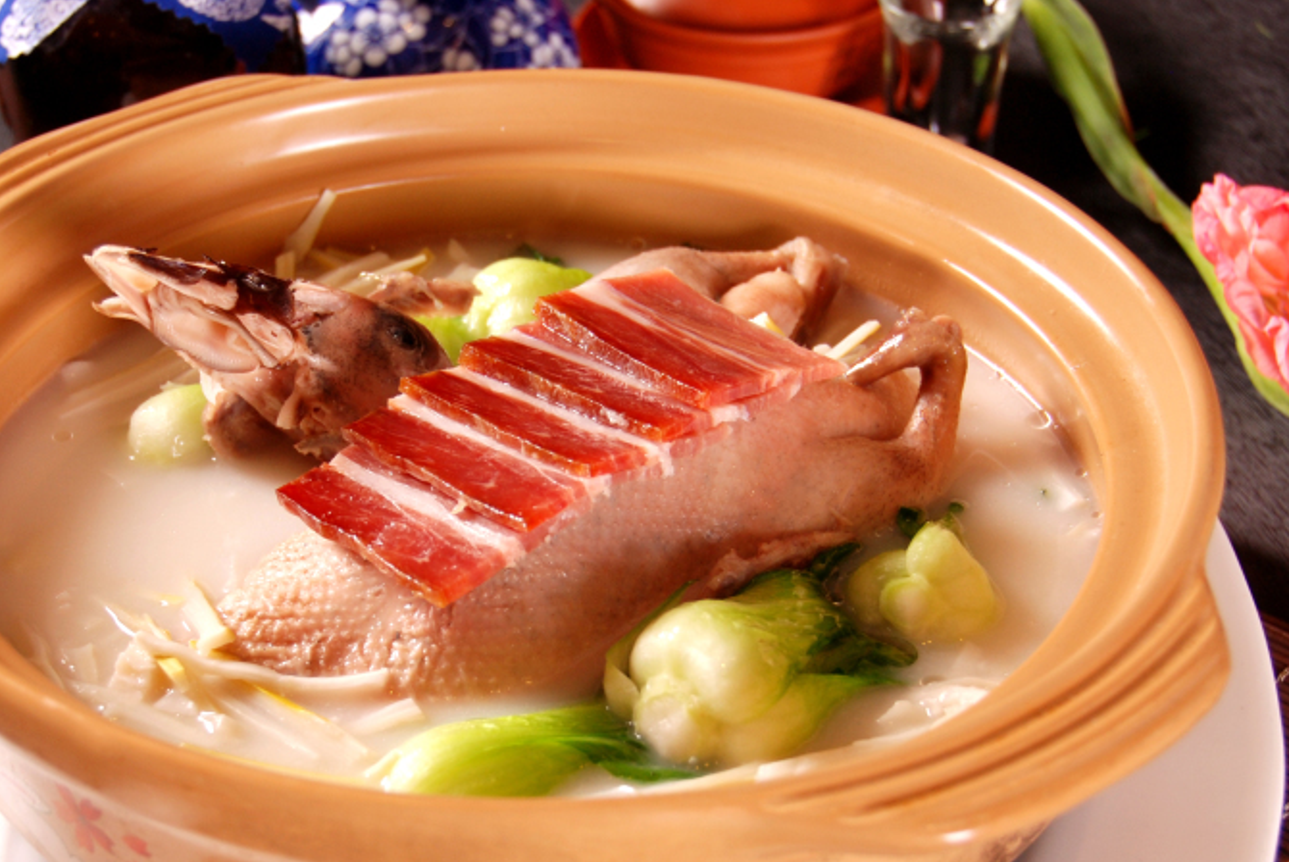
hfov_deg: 25.9
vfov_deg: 17.5
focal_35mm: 78
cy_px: 615
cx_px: 521
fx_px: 2795
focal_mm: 34
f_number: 4.2
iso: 200
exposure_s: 1/160
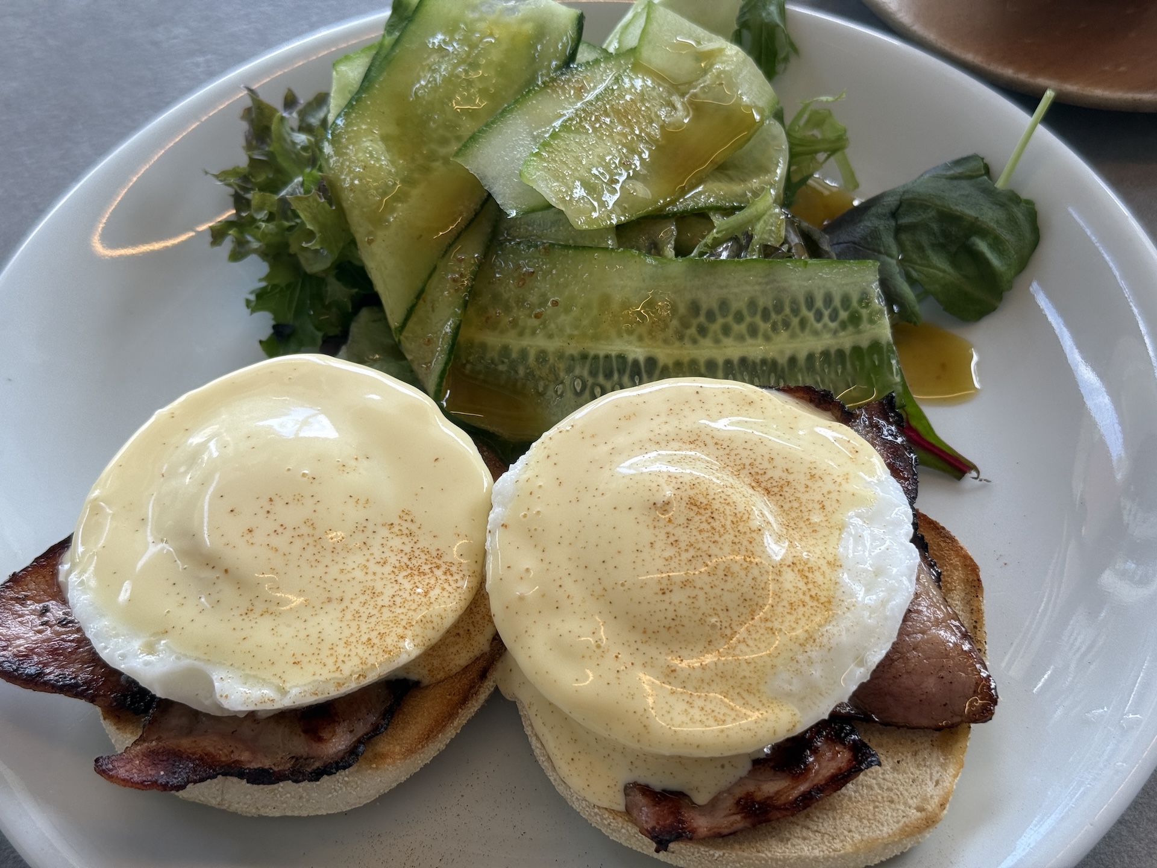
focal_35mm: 48
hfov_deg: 39.7
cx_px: 578
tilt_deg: -53.2
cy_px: 434
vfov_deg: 30.3
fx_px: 1604
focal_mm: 6.76
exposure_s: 1/323
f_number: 1.78
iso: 64
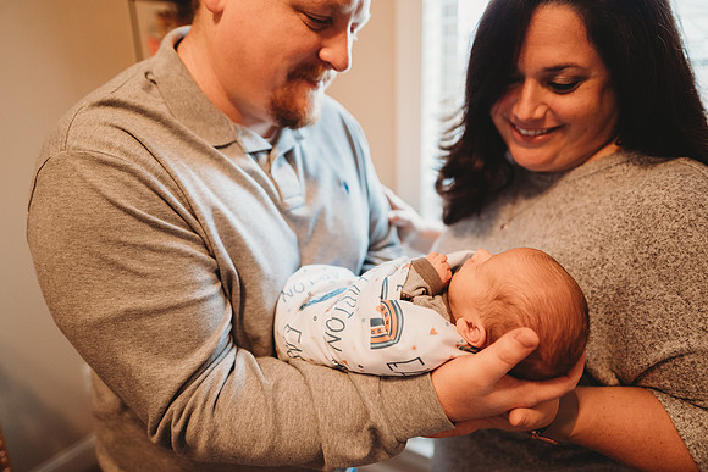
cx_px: 354
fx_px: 472
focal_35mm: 24
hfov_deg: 73.7
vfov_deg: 53.2
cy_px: 236
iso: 500
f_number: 2.2
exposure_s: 1/160
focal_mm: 24
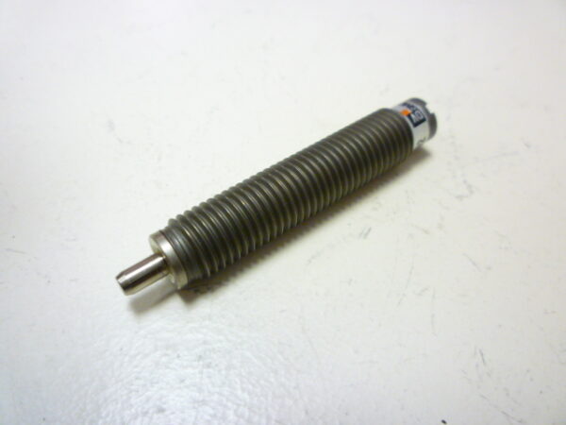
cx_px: 283
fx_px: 474
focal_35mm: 29
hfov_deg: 61.7
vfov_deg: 48.2
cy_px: 212
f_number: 3.3
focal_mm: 5.2
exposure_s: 1/15
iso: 400
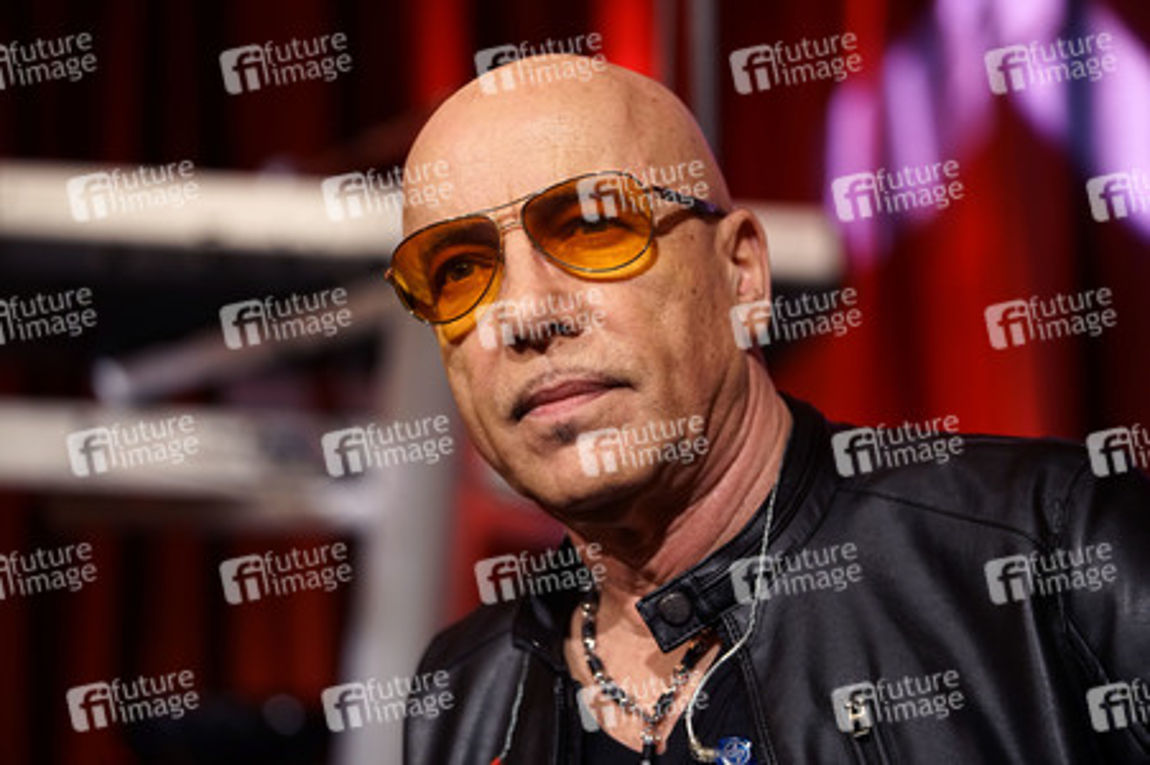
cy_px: 382
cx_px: 575
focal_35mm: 116
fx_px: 3703
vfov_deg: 11.8
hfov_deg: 17.7
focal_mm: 116
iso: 1600
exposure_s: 1/80
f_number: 4
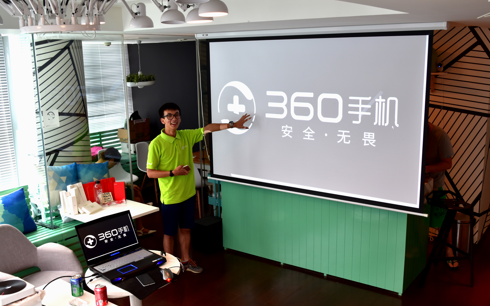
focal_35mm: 37
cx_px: 246
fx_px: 494
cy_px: 164
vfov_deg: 34.4
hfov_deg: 52.7
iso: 400
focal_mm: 24
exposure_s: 1/15
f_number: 6.3
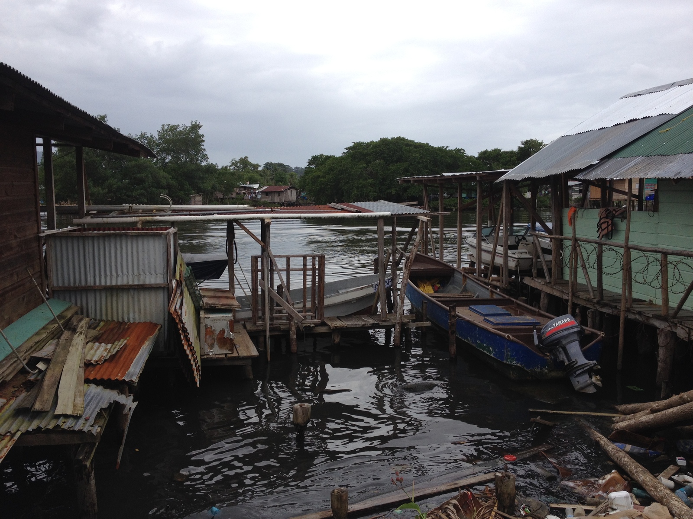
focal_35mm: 35
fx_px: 701
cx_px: 346
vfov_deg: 40.7
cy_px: 260
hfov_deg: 52.6
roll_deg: +1.0
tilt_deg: -9.2
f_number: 2.4
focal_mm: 4.28
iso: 50
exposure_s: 1/1255
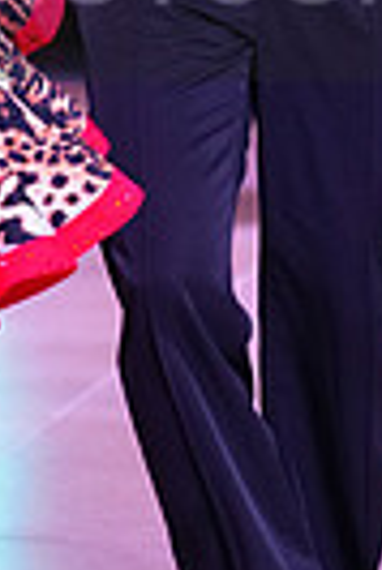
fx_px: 6937
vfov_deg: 4.7
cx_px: 178
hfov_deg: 3.2
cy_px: -60
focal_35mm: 437
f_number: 2.8
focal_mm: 100
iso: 2000
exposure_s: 1/500
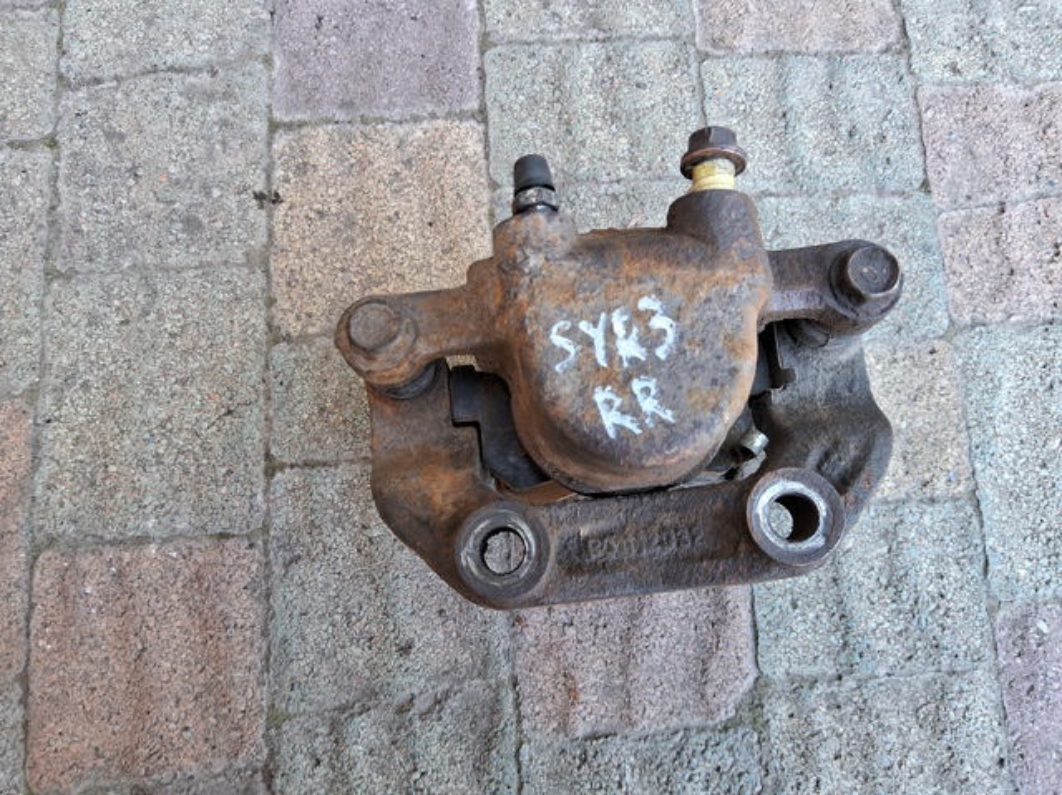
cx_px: 531
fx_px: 797
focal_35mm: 26
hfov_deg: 67.3
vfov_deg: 53.0
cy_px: 398
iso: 100
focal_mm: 3.98
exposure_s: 1/40
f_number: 1.8
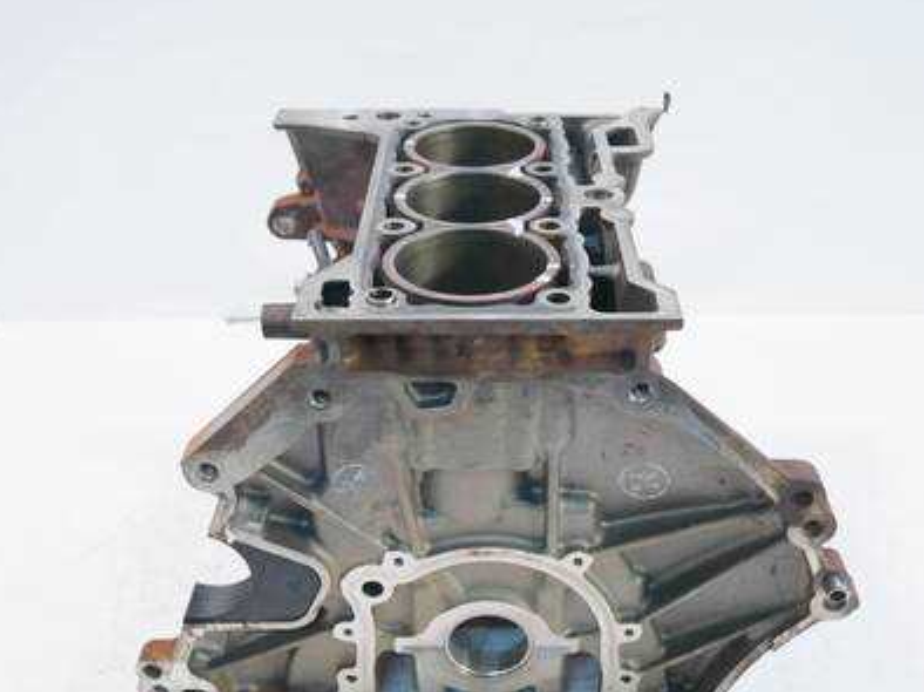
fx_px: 1040
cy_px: 406
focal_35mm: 39
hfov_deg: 47.9
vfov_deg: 36.7
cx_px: 474
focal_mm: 16
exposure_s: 1/60
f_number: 4
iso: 400
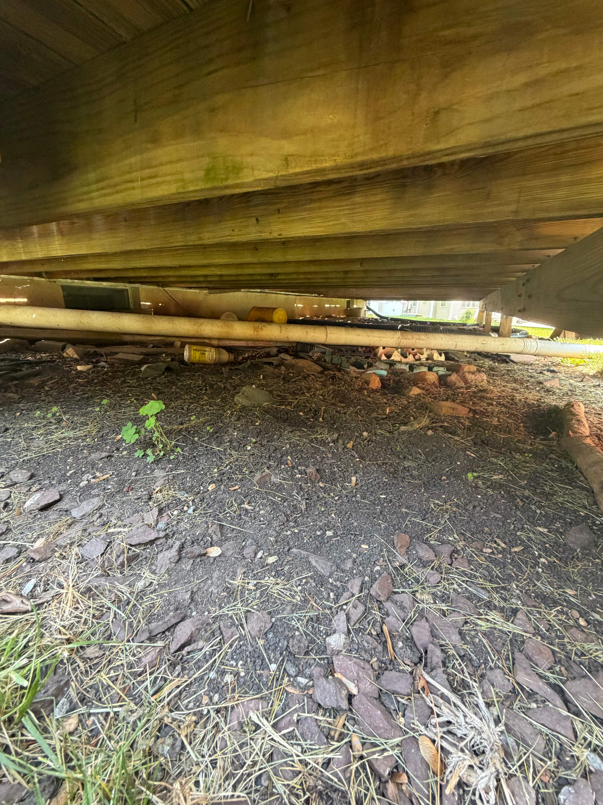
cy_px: 402
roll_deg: -0.7
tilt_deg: -16.3
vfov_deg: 102.1
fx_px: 325
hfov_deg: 85.7
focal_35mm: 14
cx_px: 302
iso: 320
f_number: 2.2
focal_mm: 2.22
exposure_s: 1/94
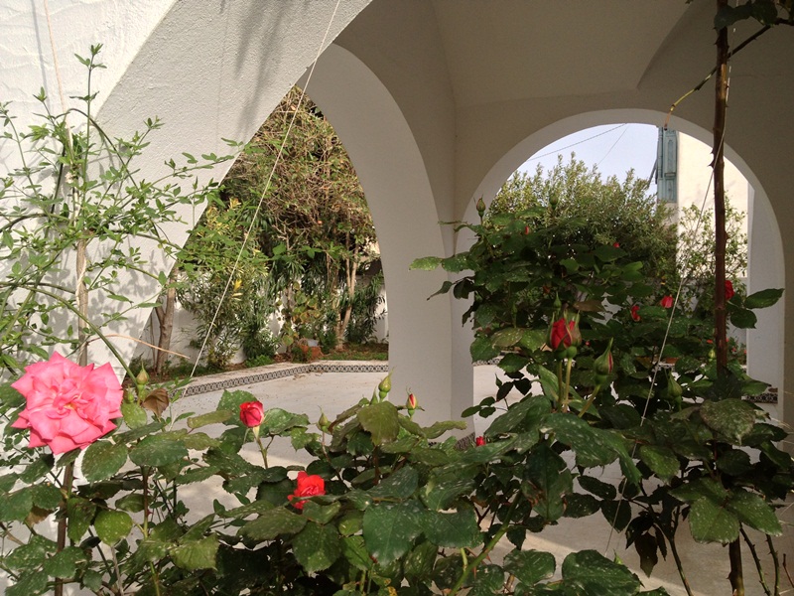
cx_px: 397
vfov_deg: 40.7
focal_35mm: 35
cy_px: 298
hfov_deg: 52.6
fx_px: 803
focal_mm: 4.28
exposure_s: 1/708
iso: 50
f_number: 2.4
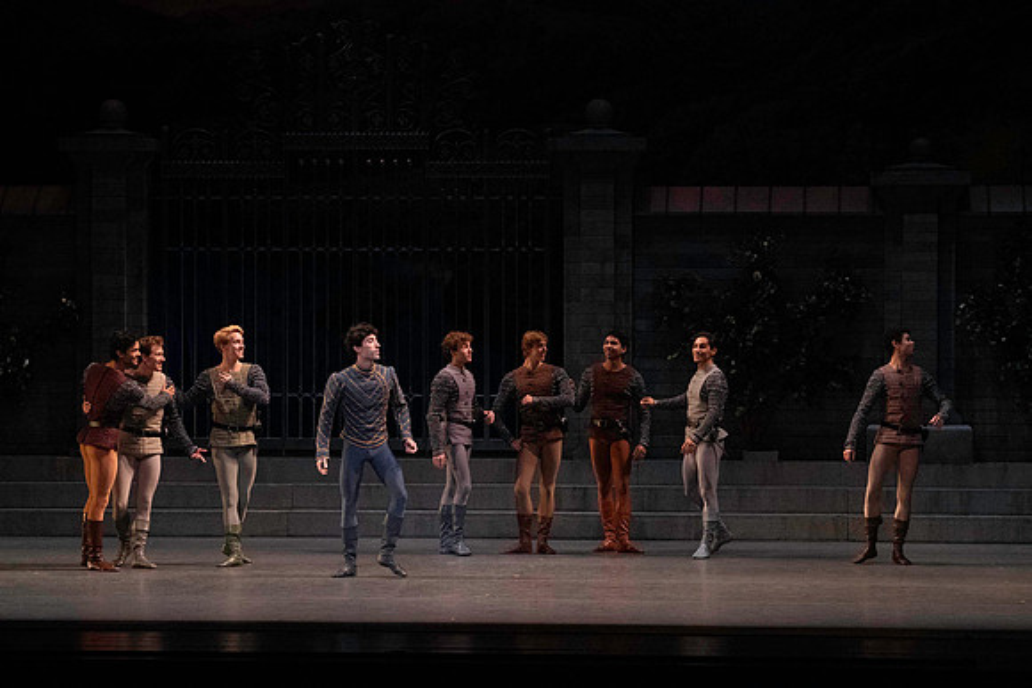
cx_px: 516
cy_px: 344
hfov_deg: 16.9
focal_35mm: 121
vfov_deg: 11.3
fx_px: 3469
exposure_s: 1/400
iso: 16000
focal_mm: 121
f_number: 11
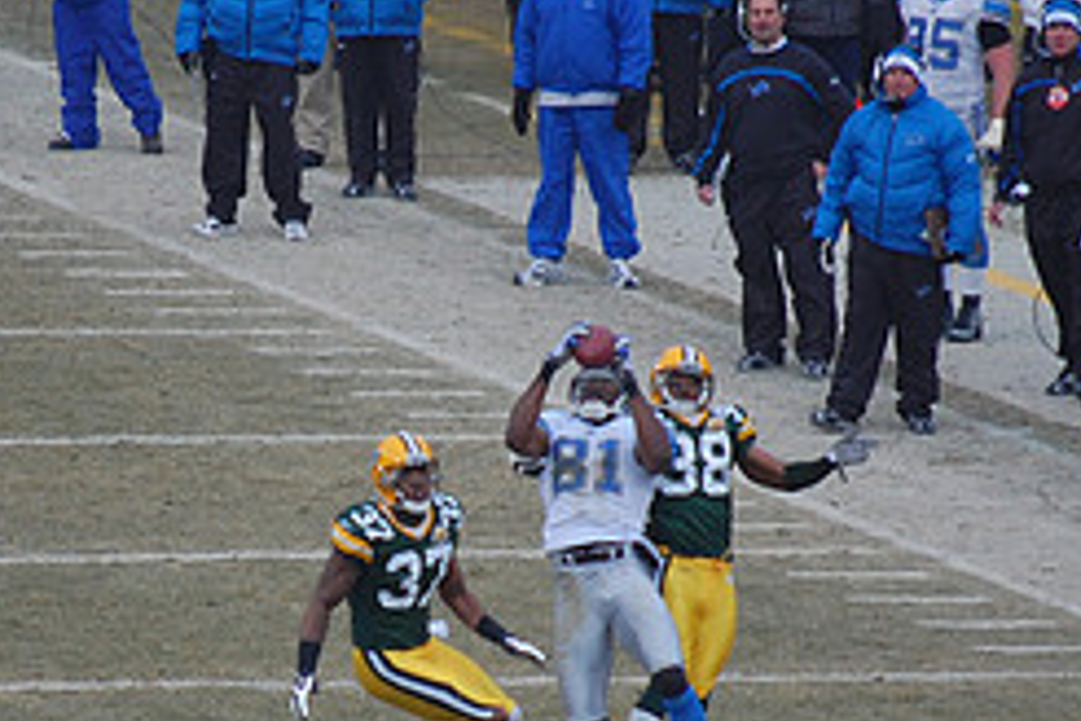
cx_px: 404
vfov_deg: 1.9
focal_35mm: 707
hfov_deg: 2.9
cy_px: 536
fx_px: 21228
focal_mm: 200
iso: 400
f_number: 5.6
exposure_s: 1/640
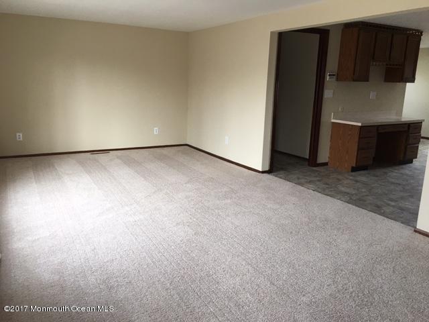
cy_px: 161
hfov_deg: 61.7
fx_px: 359
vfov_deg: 48.2
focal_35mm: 29
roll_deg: -1.0
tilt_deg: -11.9
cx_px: 214
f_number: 2.2
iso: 25
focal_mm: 4.15
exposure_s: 1/30
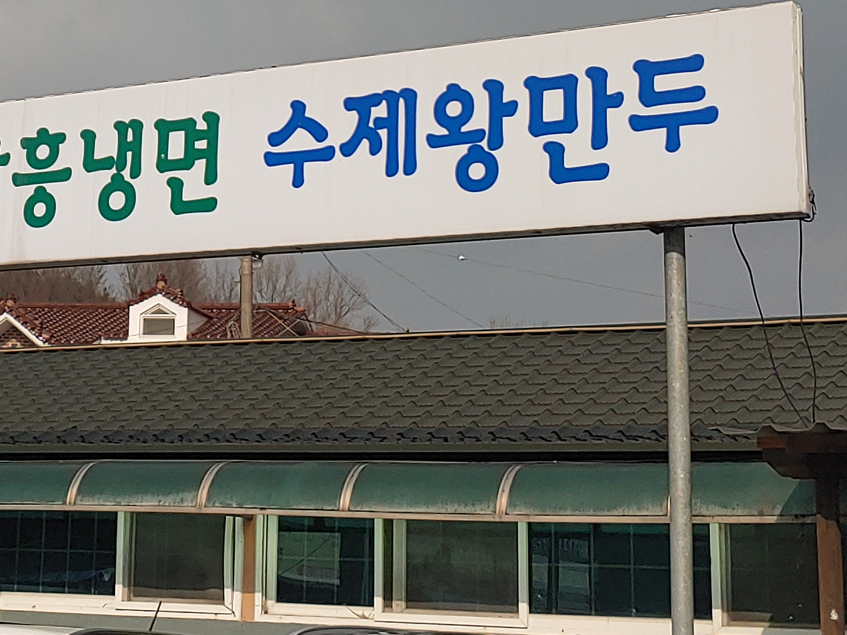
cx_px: 52
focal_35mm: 82
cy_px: 33
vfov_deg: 17.6
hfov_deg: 23.1
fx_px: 2006
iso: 50
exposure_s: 1/4762
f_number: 1.5
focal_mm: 4.23
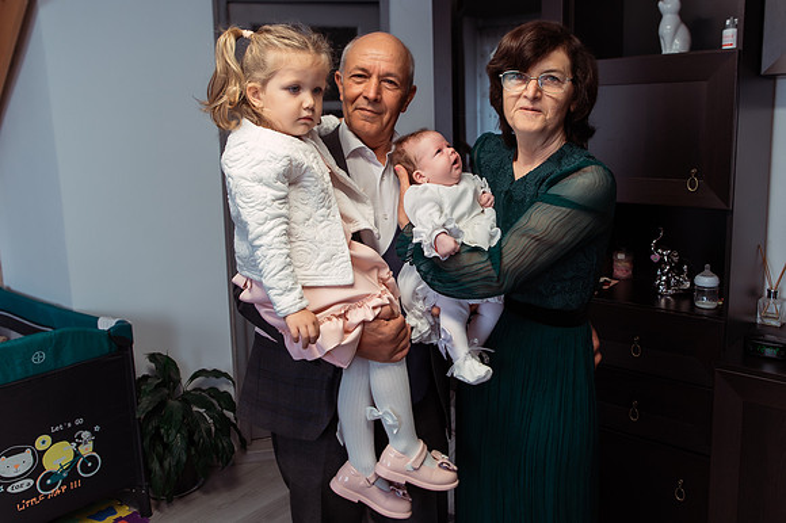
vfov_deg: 41.9
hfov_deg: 60.0
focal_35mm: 31
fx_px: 679
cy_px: 204
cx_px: 431
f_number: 3.2
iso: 640
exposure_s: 1/125
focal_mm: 24
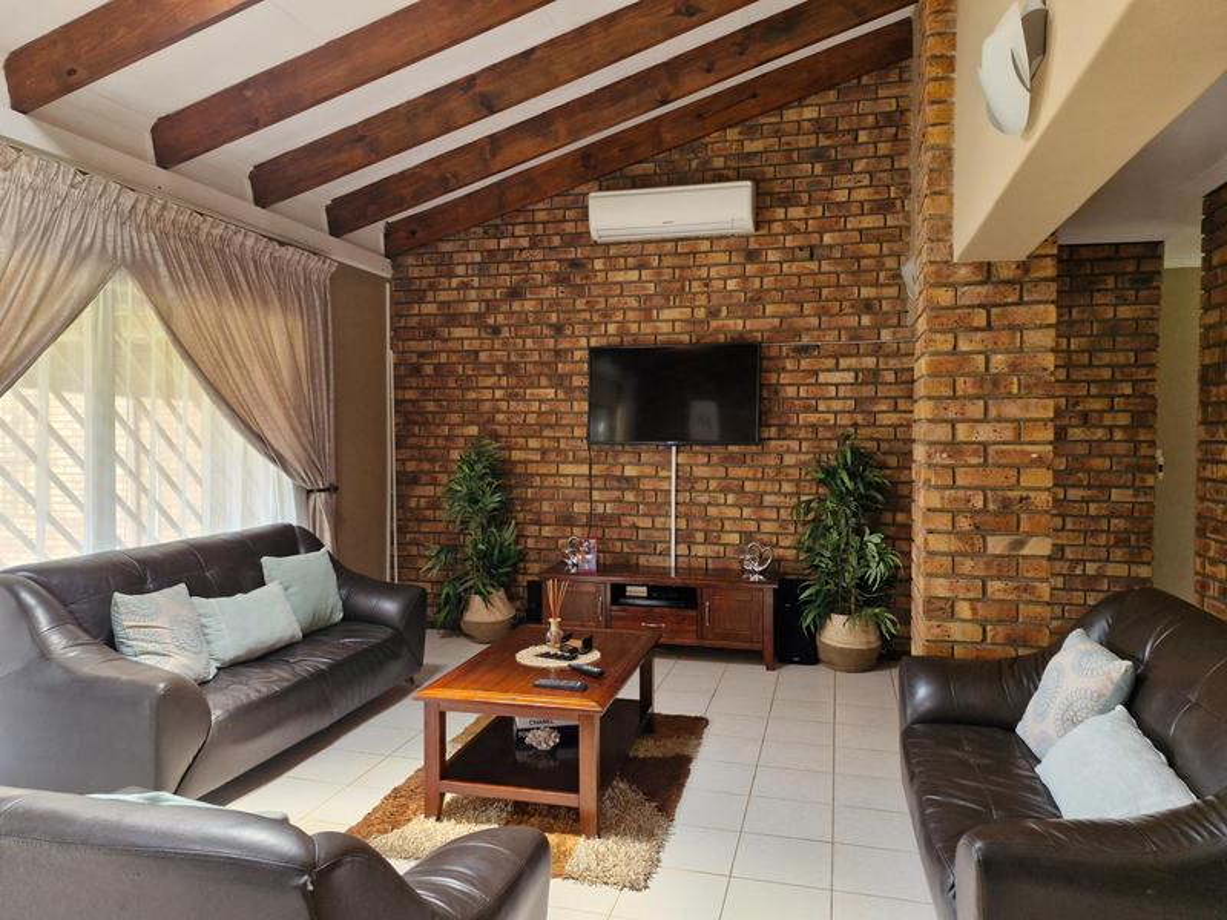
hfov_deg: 73.9
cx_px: 614
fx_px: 815
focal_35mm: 23
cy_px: 460
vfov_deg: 58.9
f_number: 1.8
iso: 320
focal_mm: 5.54
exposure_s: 1/100
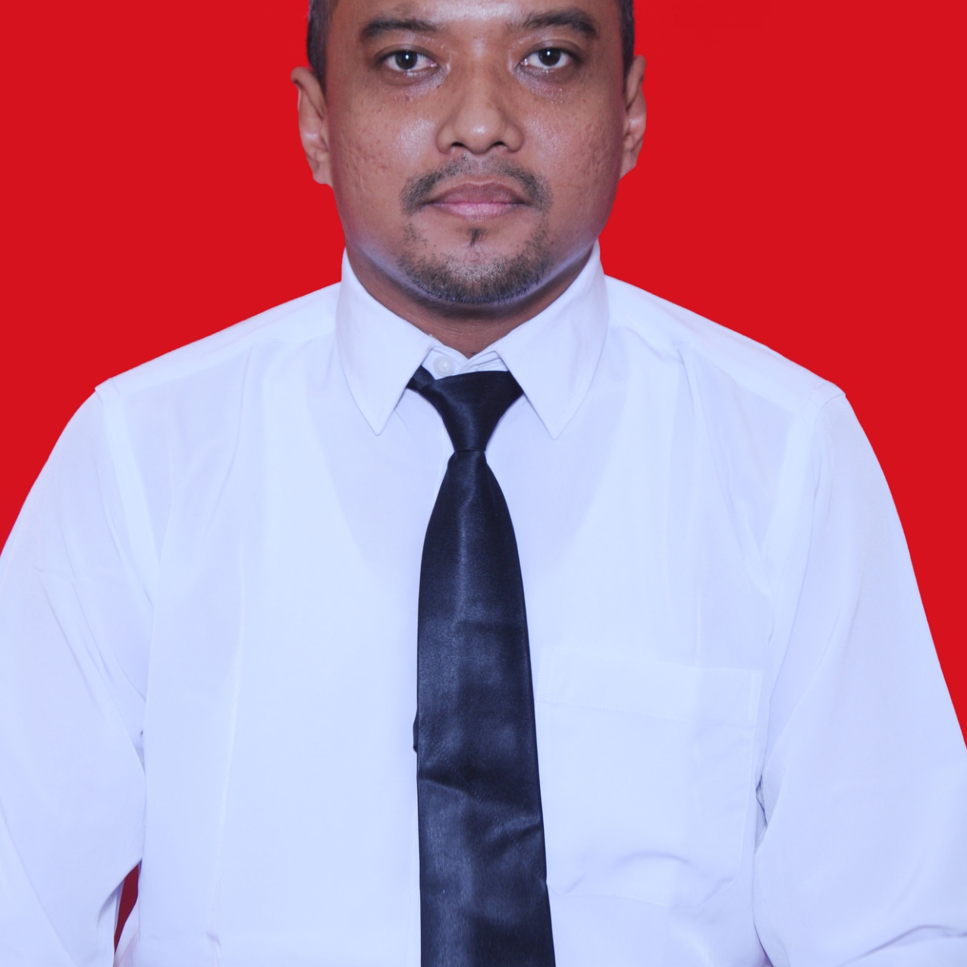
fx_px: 2434
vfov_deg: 22.3
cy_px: 295
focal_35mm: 77
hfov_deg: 22.5
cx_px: 483
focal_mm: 40
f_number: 7.1
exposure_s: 1/100
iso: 200
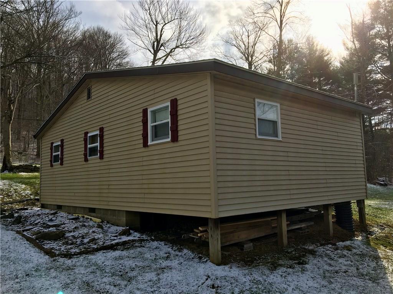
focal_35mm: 29
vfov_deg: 48.2
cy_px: 147
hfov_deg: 61.7
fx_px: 329
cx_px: 196
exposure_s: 1/1603
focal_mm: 4.15
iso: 25
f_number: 2.2
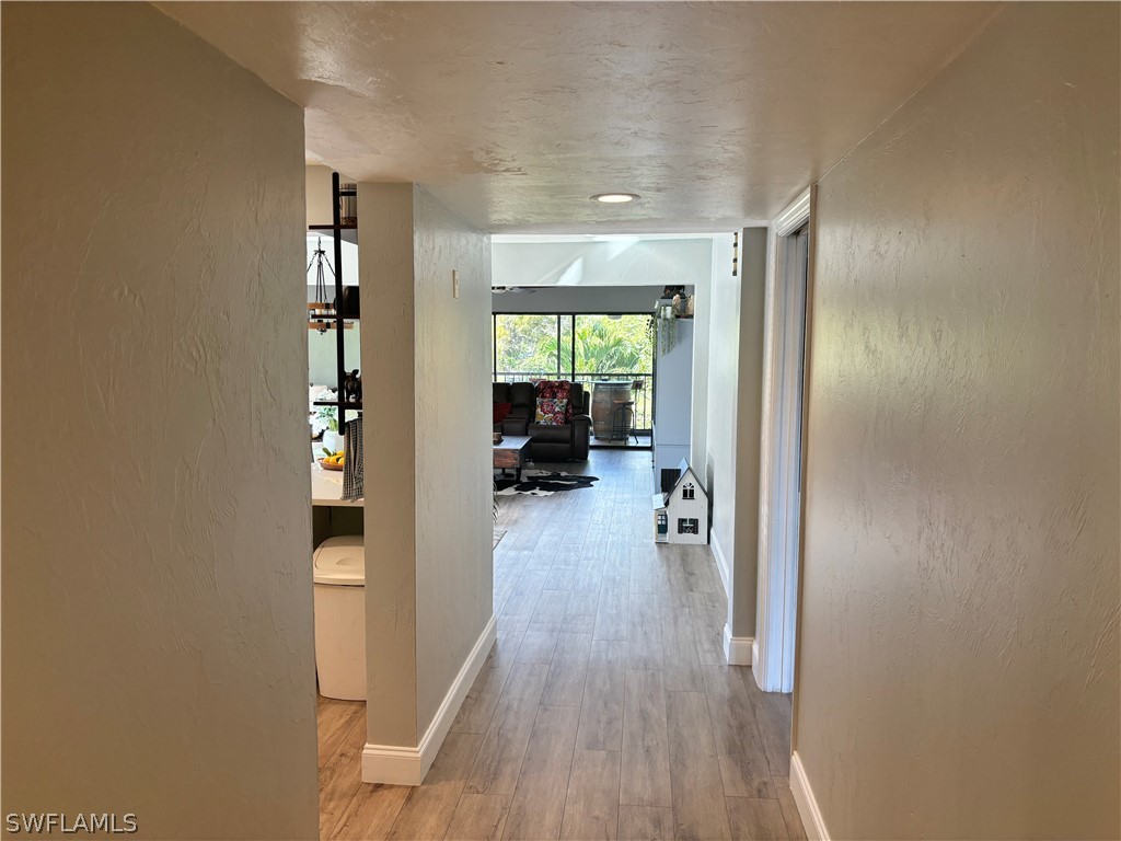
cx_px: 560
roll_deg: -0.6
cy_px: 420
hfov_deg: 67.3
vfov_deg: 53.1
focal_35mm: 26
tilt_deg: -5.6
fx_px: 842
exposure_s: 1/120
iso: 80
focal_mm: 5.96
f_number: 1.6
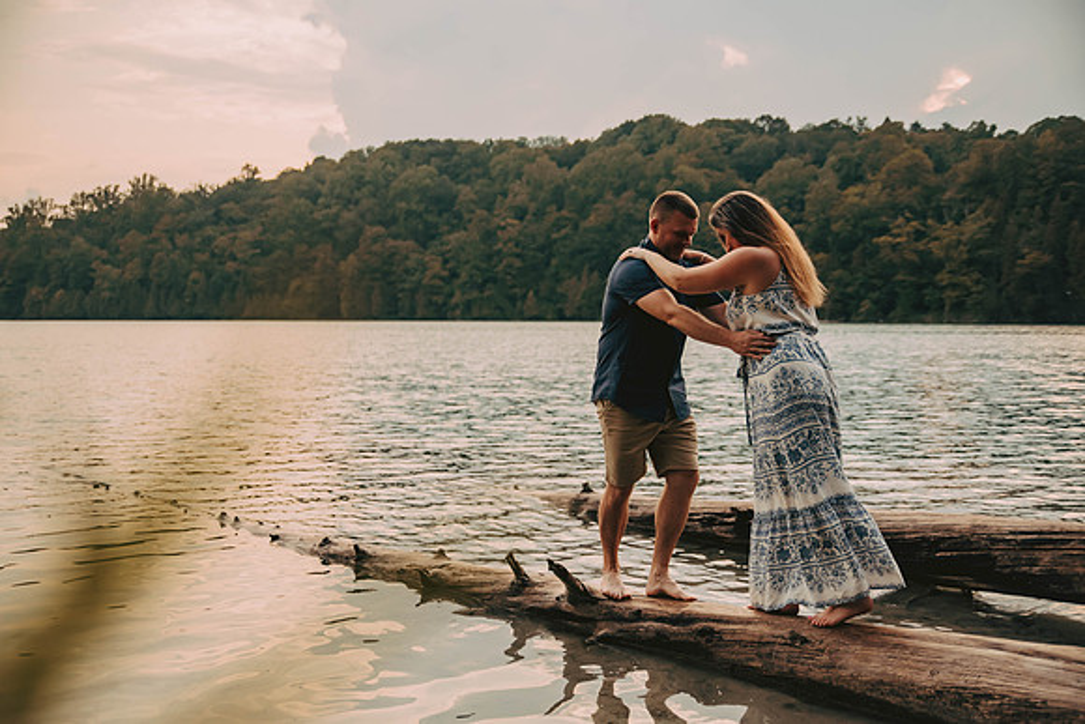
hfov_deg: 44.5
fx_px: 1326
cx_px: 542
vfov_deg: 30.5
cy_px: 362
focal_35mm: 44
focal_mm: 44
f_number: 2.8
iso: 640
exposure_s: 1/2500
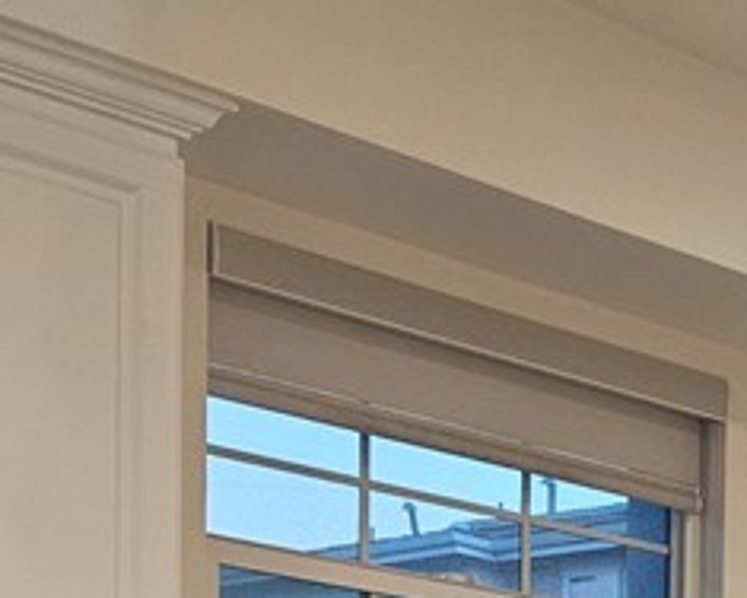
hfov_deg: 16.5
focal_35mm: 98
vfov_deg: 13.7
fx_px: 2167
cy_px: 1139
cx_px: 1335
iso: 200
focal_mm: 5.4
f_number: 1.8
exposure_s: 1/120
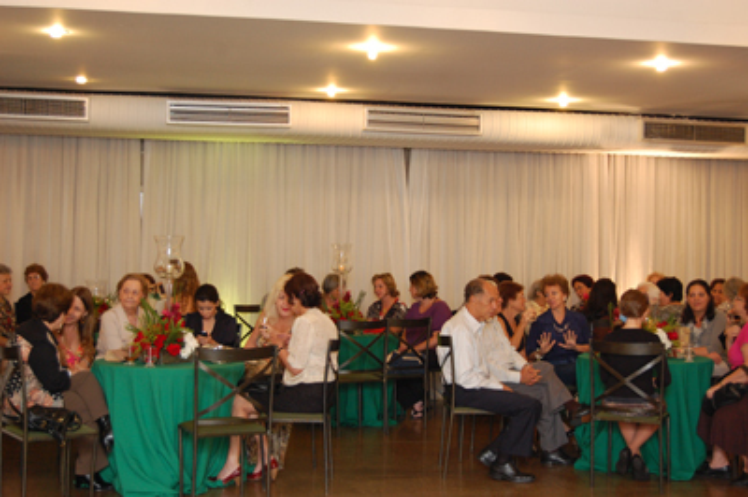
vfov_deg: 23.7
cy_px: 248
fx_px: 1183
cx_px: 374
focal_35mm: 57
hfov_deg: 35.1
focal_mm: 38
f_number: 4.8
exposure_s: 1/30
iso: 800
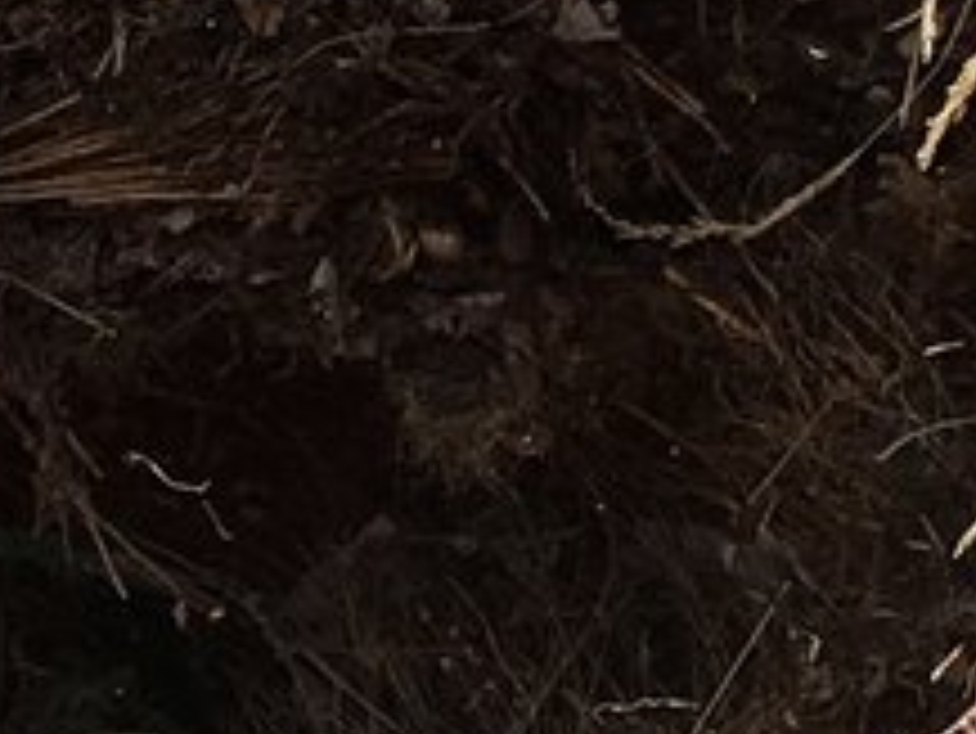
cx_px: 297
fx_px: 6037
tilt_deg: +0.7
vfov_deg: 6.9
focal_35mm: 214
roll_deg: -1.7
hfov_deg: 9.2
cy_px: 905
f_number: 2.2
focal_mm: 4.15
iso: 25
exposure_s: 1/1876
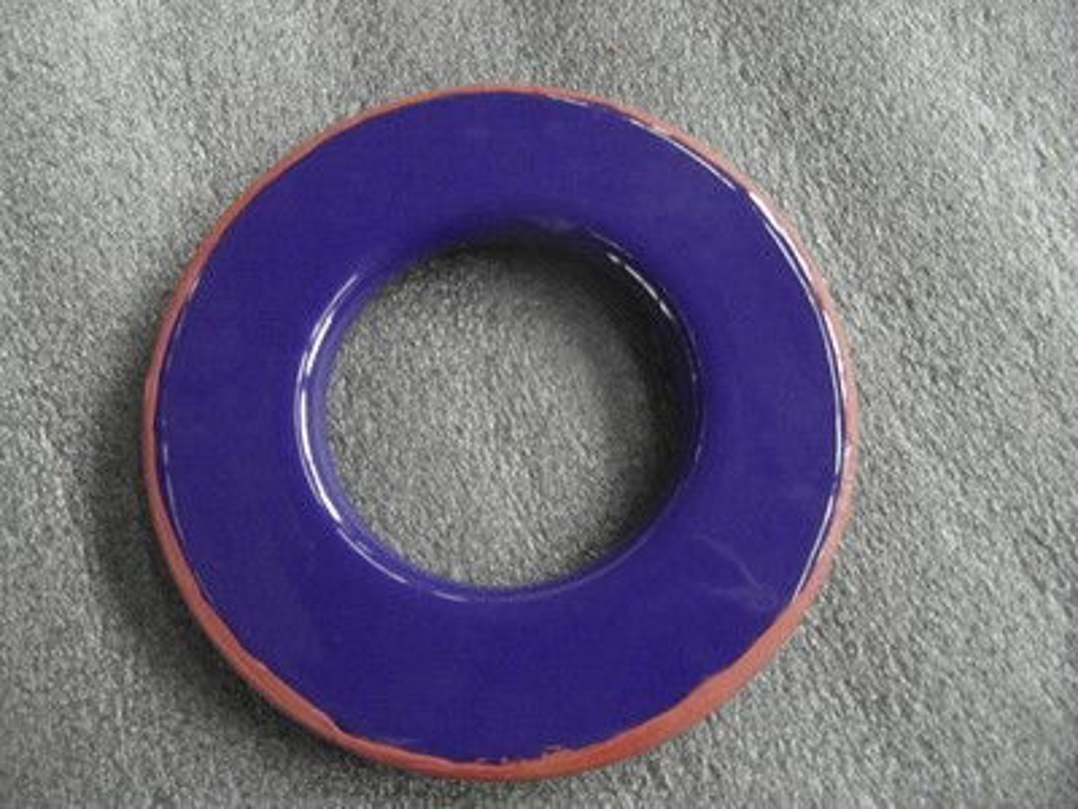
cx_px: 539
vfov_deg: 56.8
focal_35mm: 24
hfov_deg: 71.6
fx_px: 747
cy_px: 404
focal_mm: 4
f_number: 3.2
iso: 800
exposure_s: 1/30
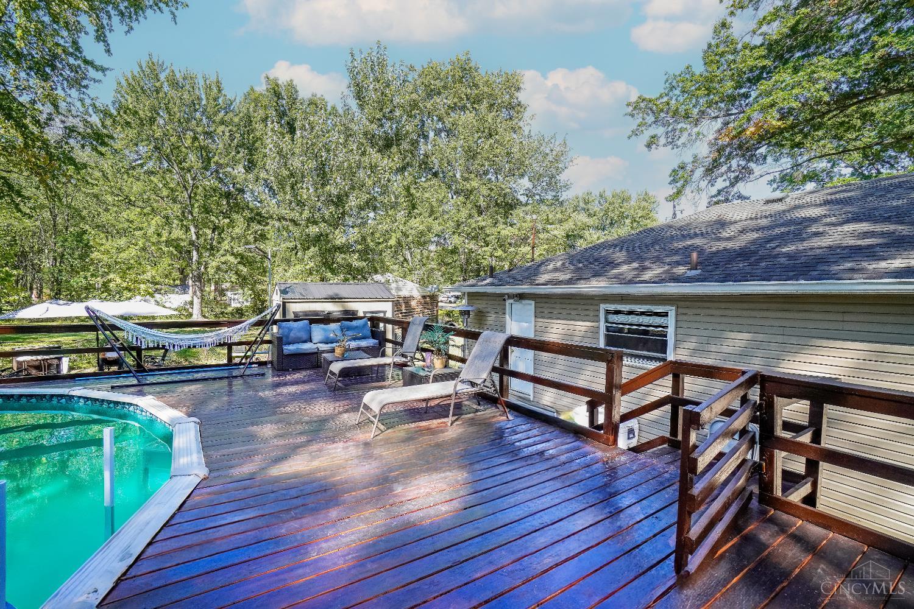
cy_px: 304
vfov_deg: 77.3
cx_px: 457
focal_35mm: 15
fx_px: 381
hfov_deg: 100.4
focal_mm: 10
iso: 250
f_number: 8
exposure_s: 1/160
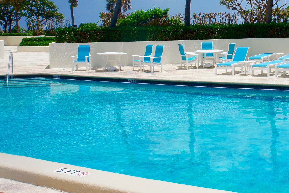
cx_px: 260
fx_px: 434
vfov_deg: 24.4
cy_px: 23
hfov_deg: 34.8
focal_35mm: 54
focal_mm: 18
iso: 200
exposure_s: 1/320
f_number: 13
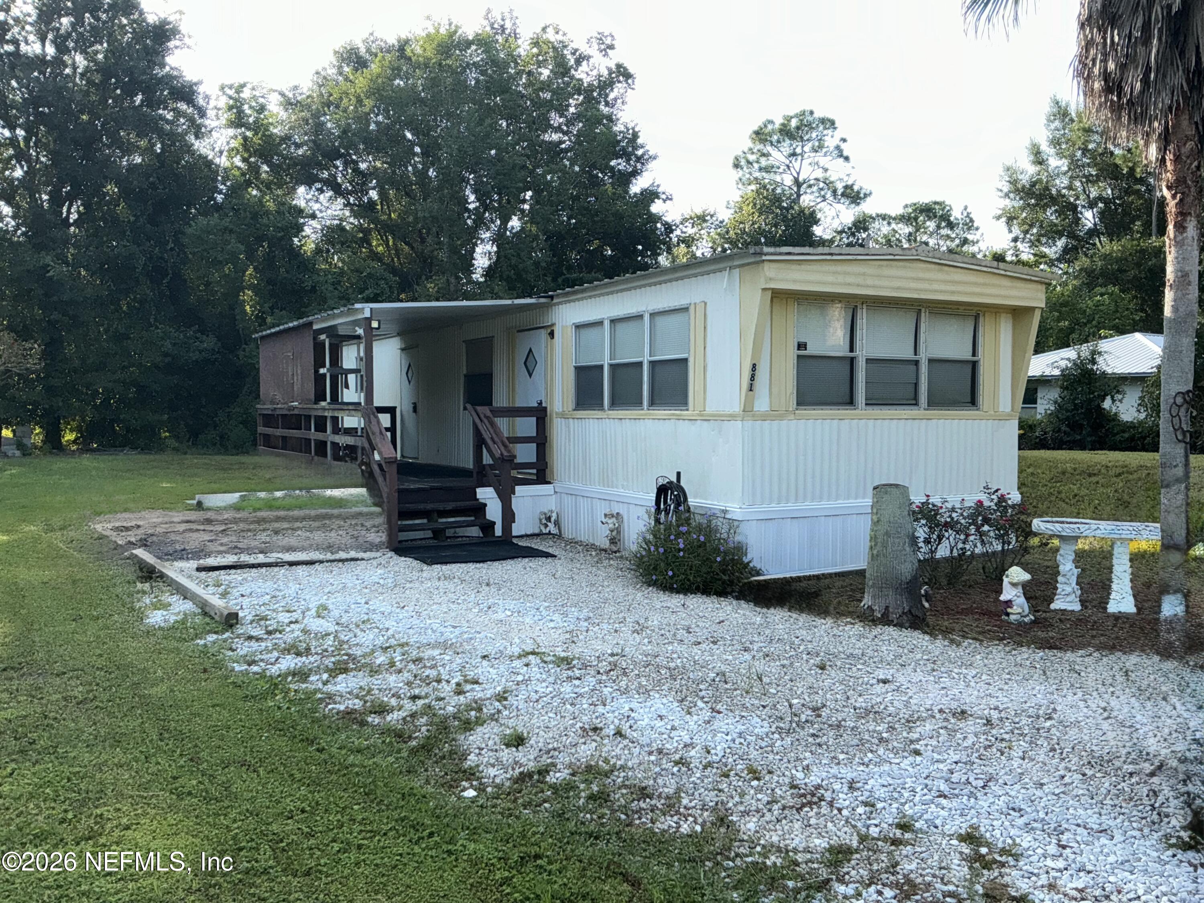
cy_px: 452
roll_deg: -0.3
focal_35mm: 28
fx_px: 974
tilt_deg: -2.4
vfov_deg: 49.7
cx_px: 602
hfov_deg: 63.4
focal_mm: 3
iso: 16
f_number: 1.8
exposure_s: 1/551
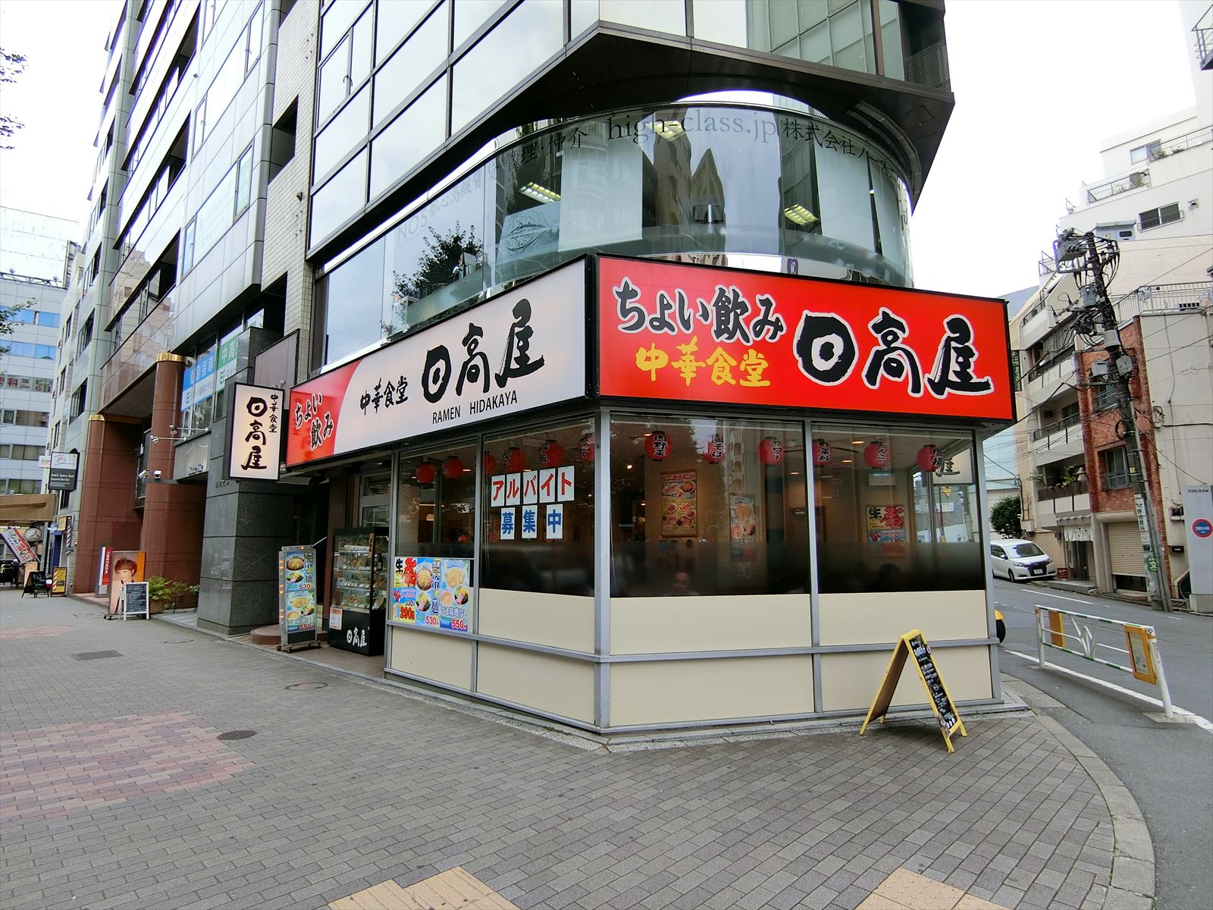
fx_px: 666
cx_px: 606
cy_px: 455
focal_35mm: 19
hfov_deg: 84.7
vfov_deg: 68.7
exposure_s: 1/500
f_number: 2.7
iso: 80
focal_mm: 4.06
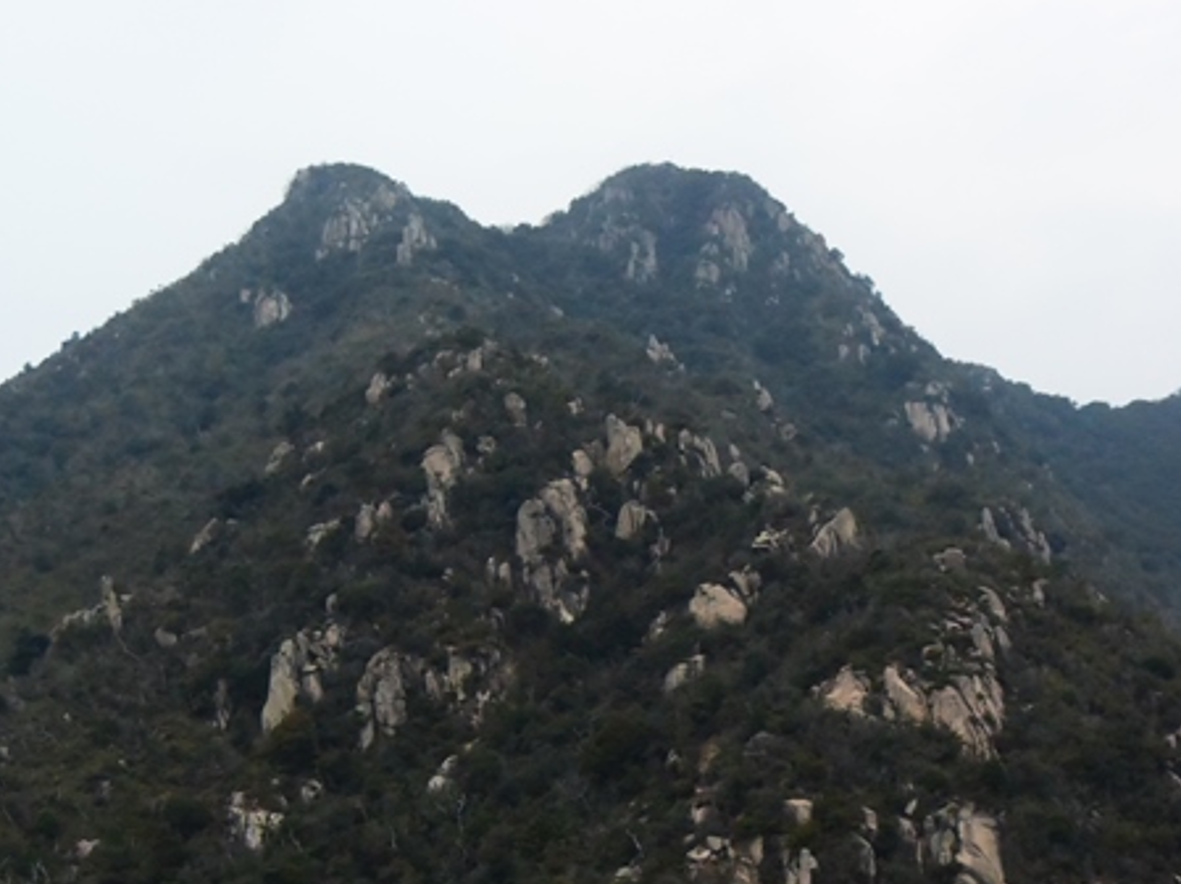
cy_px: 675
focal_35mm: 60
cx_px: 558
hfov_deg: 32.2
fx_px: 2045
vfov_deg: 24.1
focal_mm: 13
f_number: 5.6
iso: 1600
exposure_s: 1/50
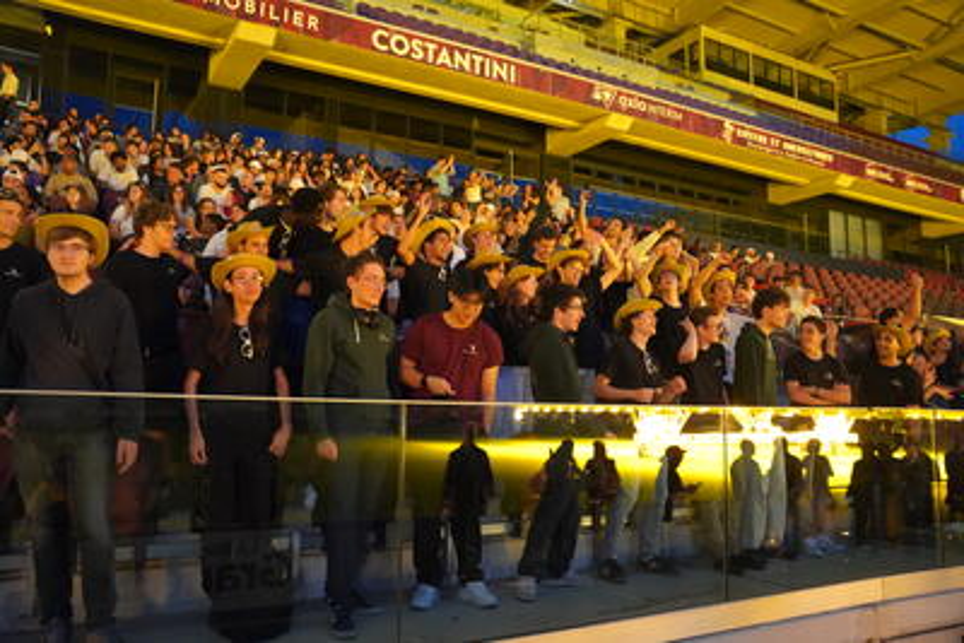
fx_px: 798
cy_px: 322
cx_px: 482
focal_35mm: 30
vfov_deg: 43.9
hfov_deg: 62.3
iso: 12800
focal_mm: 29.8
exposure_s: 1/100
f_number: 2.8
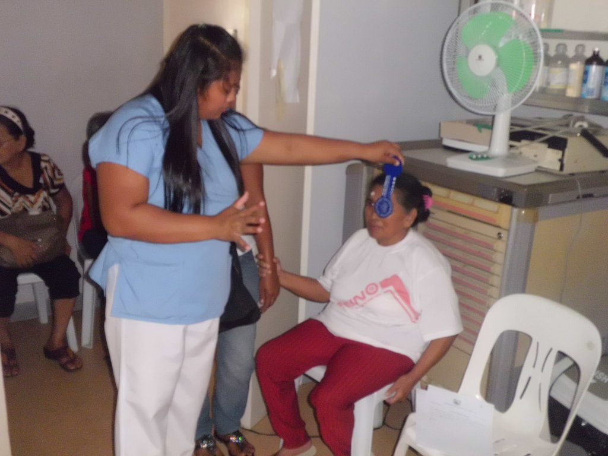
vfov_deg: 39.7
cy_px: 228
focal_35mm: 36
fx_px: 632
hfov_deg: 51.4
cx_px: 304
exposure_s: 1/60
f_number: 3.1
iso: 400
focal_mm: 6.4
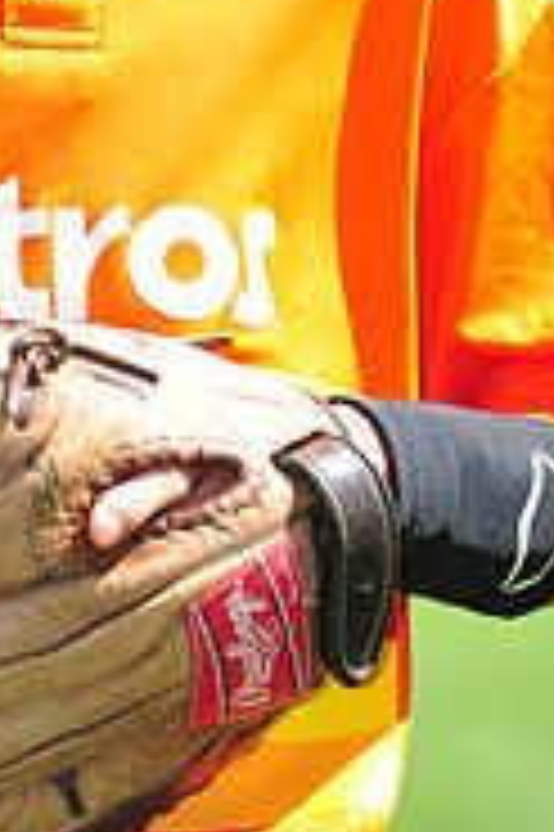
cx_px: -45
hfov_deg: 2.2
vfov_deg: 3.3
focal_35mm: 627
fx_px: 14499
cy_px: -346
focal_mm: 200
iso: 200
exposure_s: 1/640
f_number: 4.5
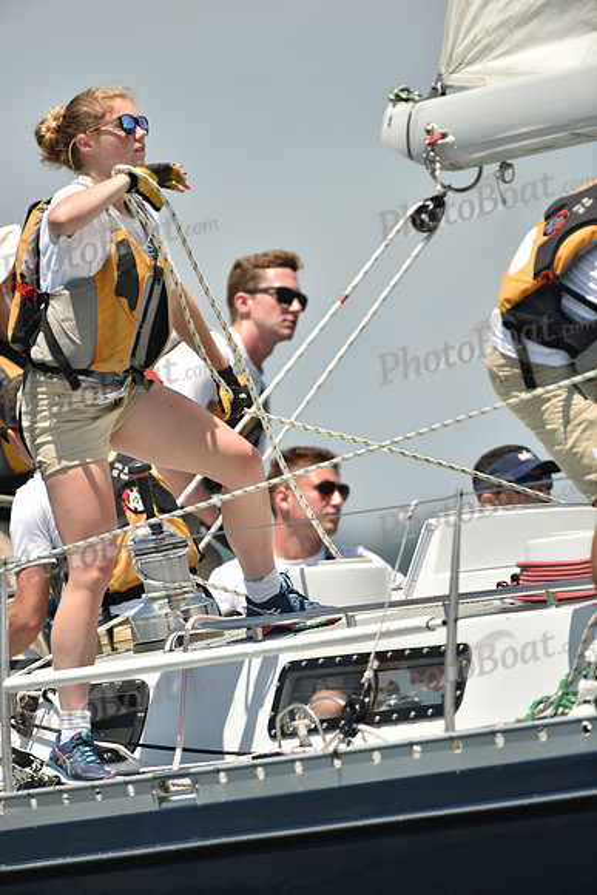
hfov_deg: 2.3
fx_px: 14915
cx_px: 298
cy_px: 448
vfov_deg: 3.4
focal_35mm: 600
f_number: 5
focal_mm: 600
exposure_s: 1/3200
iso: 320
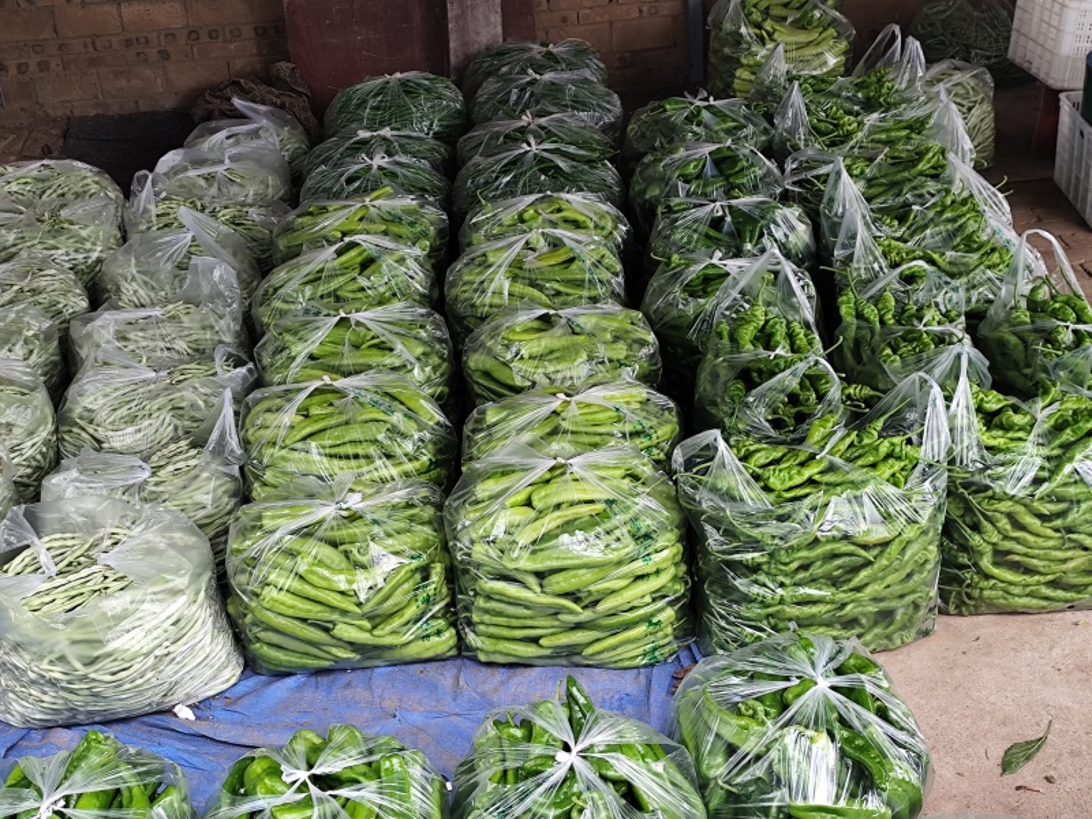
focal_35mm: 53
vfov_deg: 27.5
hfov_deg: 36.2
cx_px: 546
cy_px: 410
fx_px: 1672
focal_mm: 6.14
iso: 200
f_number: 1.65
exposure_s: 1/100
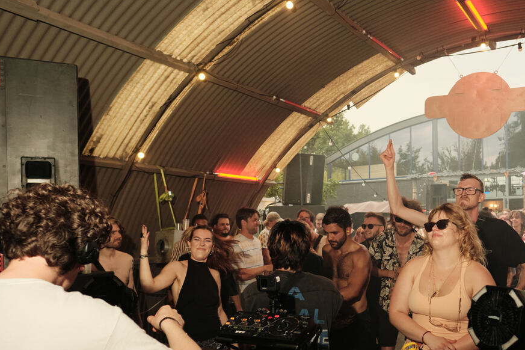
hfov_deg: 56.8
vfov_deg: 39.4
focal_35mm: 33
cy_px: 237
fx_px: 481
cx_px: 313
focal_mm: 16
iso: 3200
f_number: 2.8
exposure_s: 1/180
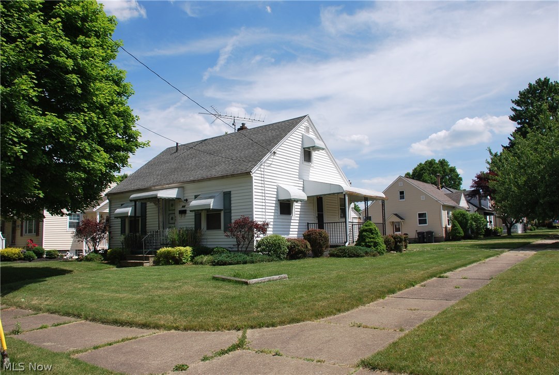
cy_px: 188
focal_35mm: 27
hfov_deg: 67.3
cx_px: 280
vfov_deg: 48.1
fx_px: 420
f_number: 8
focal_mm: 18
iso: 100
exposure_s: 1/250
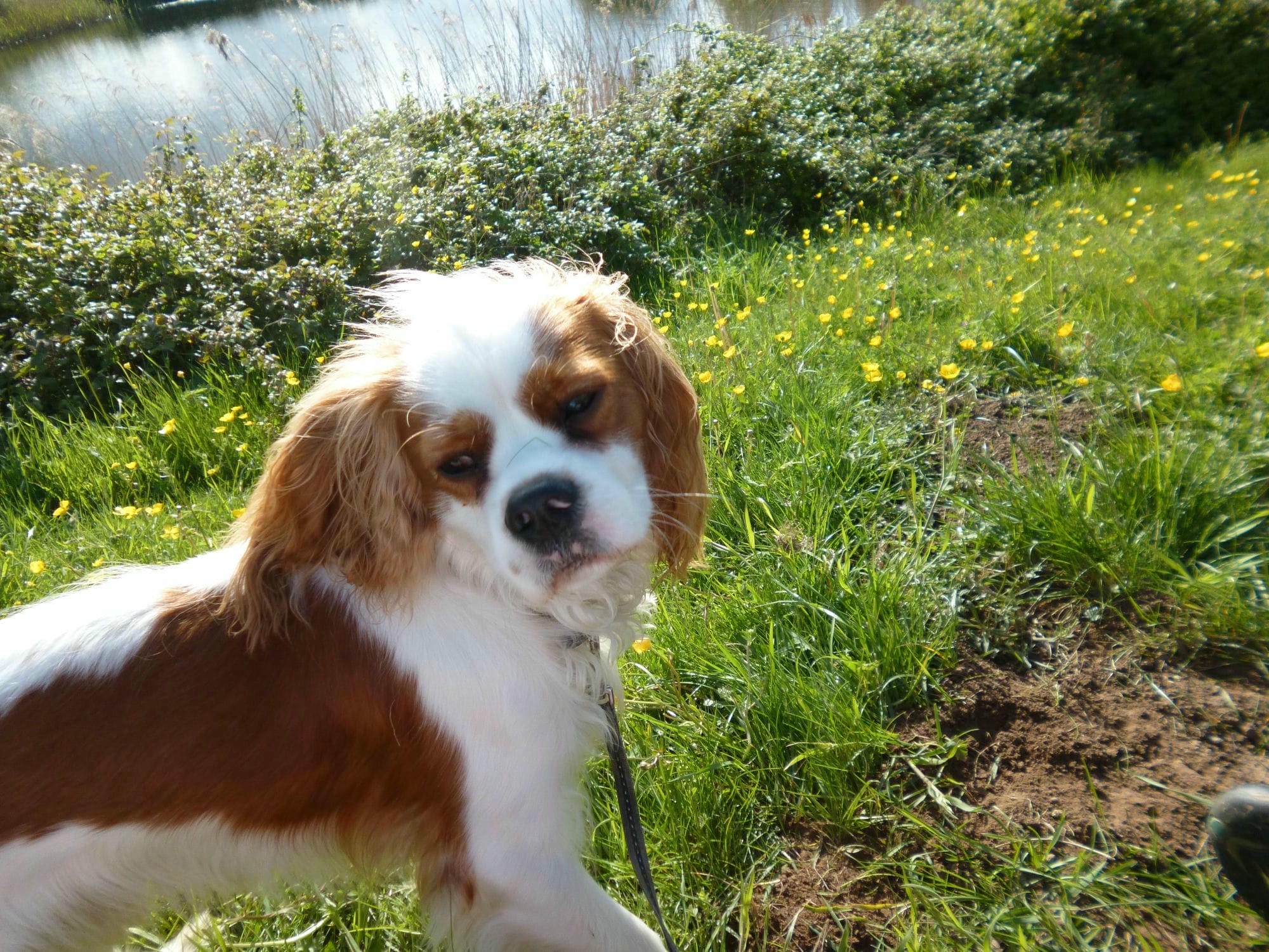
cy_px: 476
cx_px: 634
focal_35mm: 25
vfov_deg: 54.9
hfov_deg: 69.4
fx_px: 916
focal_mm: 4.3
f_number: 2.8
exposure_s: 1/640
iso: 100
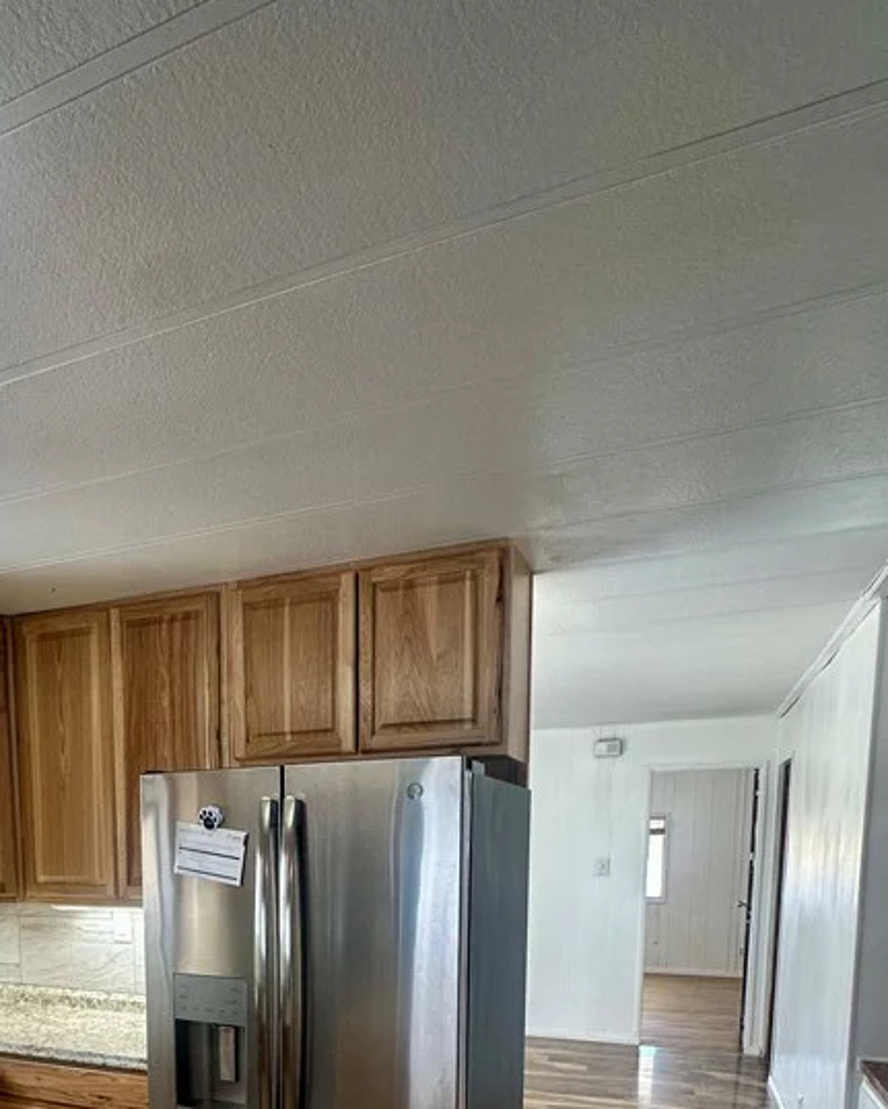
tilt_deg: -5.8
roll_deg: +0.0
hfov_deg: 53.6
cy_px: 944
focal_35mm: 26
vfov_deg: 58.8
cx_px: 278
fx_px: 853
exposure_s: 1/120
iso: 100
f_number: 2.2
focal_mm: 2.22
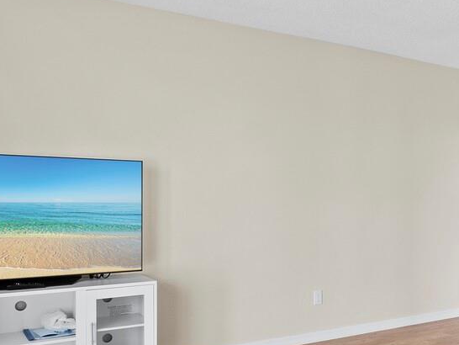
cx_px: 396
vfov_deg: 35.1
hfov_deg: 42.7
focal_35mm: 41
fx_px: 544
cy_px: 184
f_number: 11
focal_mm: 7
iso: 400
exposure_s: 1/4
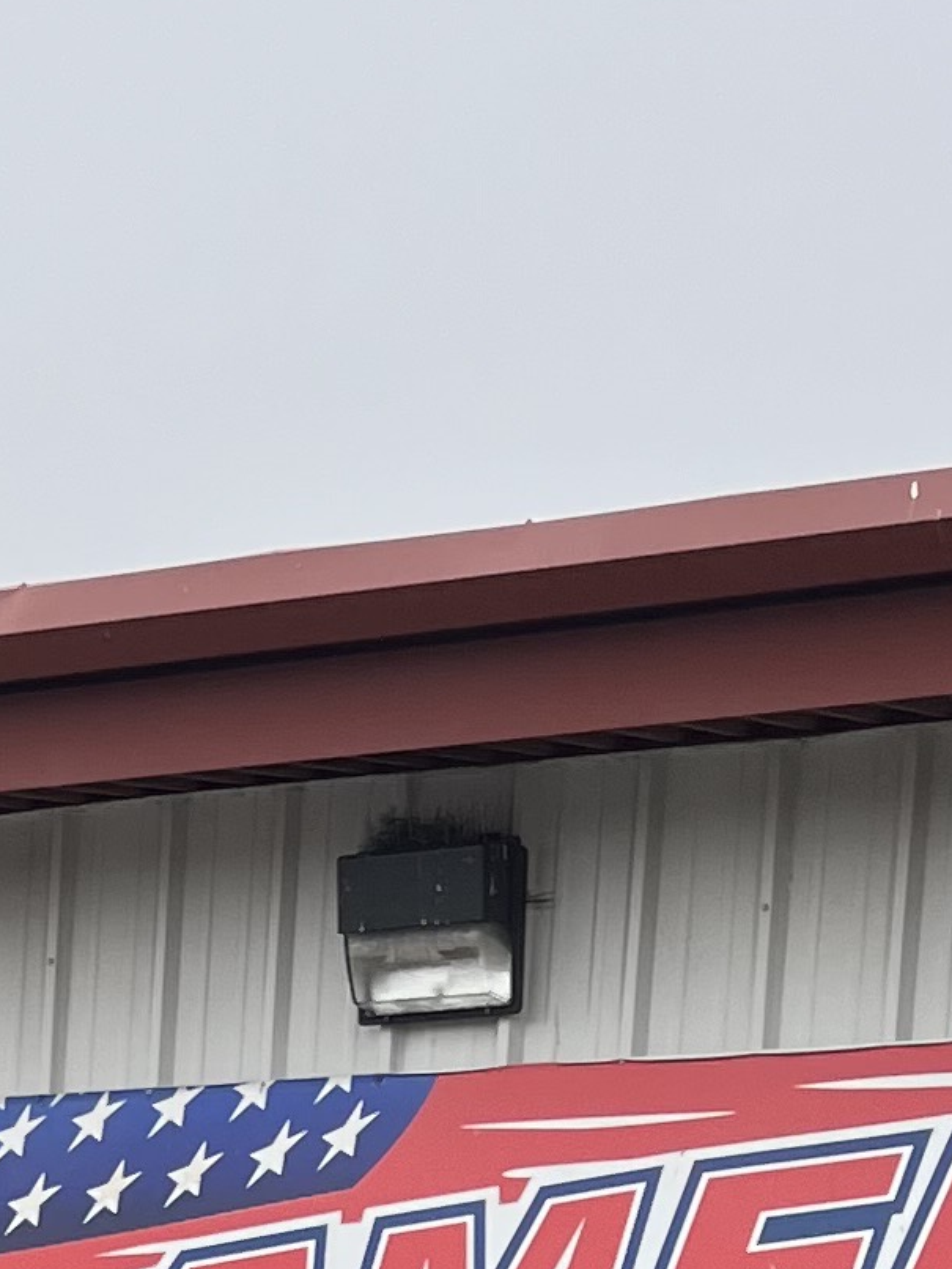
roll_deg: -2.4
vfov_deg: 13.5
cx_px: -230
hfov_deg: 11.2
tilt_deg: -4.1
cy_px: 2357
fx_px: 4764
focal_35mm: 130
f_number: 1.6
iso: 50
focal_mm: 5.1
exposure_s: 1/2222
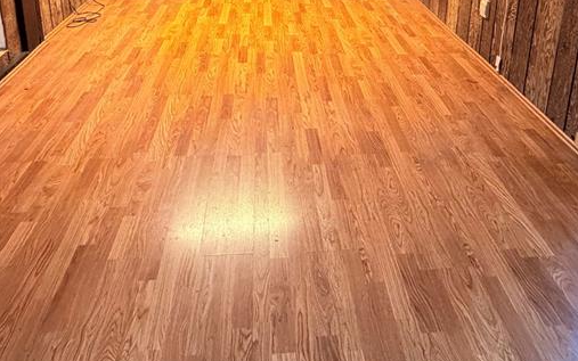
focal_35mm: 30
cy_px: -24
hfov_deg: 62.8
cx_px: 307
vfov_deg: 36.3
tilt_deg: -14.7
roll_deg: -0.5
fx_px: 473
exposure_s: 1/40
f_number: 2.2
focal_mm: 2.22
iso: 1000
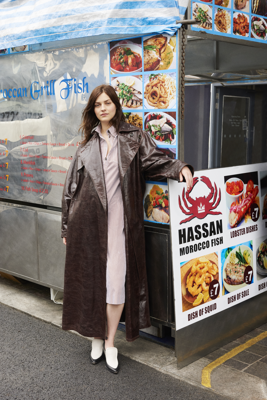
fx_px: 534
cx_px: 134
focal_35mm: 48
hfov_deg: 28.1
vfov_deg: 41.1
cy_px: 200
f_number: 7.1
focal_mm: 48
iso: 800
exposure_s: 1/320
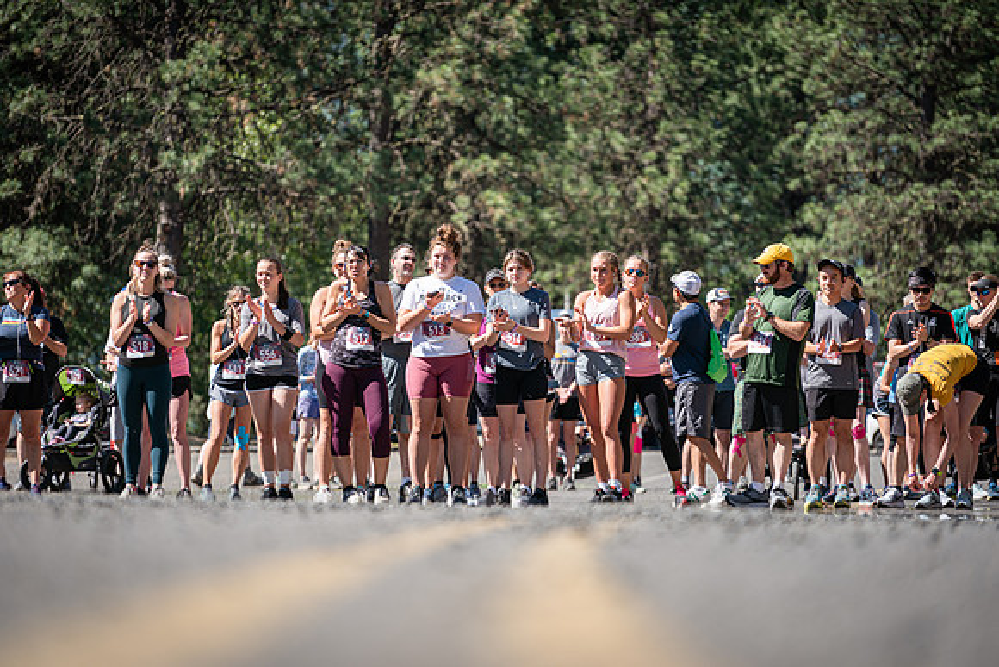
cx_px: 500
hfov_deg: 10.3
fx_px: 5551
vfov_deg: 6.9
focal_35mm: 200
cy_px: 334
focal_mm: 200
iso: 100
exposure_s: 1/500
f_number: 4
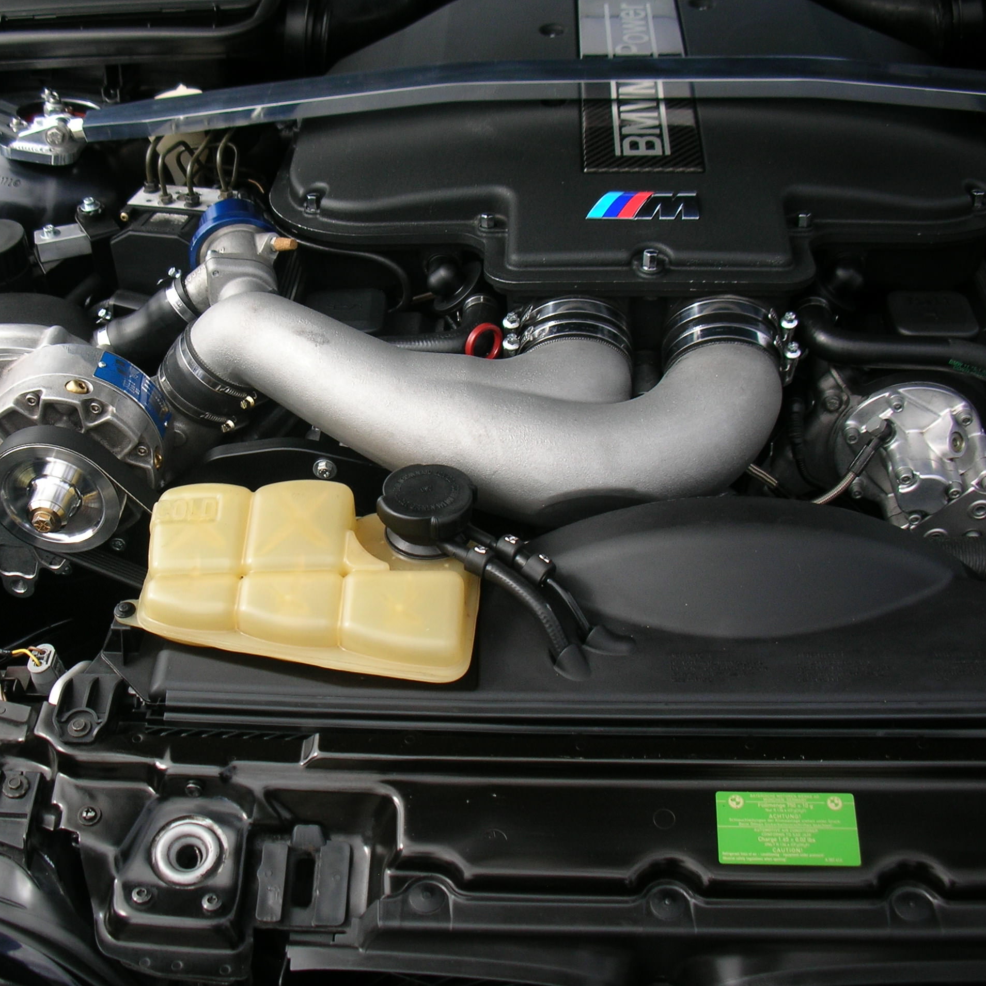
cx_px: 331
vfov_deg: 40.0
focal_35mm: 42
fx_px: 1353
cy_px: 485
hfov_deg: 39.6
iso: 50
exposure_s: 1/39.3
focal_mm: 5.8
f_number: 8.5
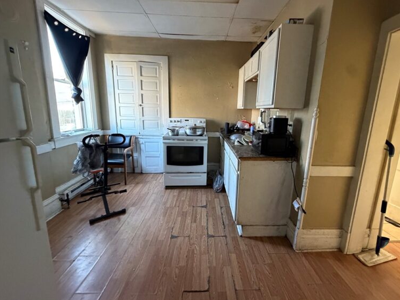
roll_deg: -2.7
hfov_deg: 98.1
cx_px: 213
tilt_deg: -14.4
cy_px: 142
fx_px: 173
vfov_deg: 81.7
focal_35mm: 15
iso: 640
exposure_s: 1/60
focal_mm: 2.22
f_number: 2.2
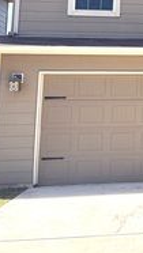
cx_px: 283
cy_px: 36
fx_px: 511
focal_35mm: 76
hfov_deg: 13.7
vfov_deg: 27.1
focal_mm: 5.96
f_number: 1.6
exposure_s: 1/2451
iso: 50
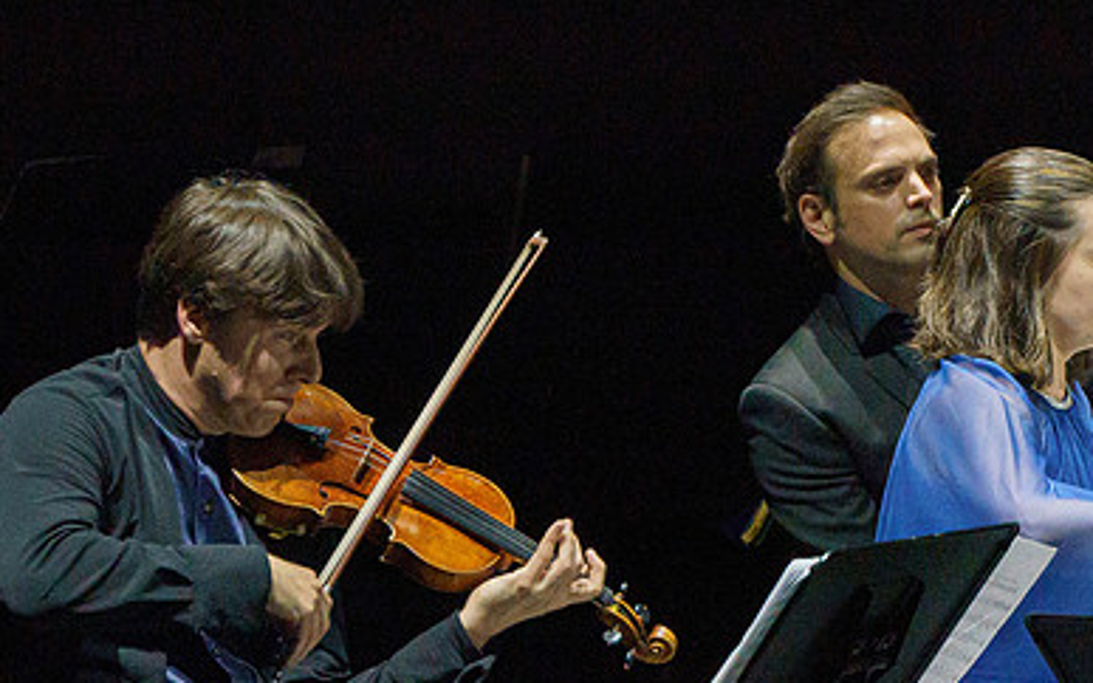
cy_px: 451
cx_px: 813
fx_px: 25323
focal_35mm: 850
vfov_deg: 1.5
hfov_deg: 2.5
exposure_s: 1/250
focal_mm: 361
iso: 4000
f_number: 10
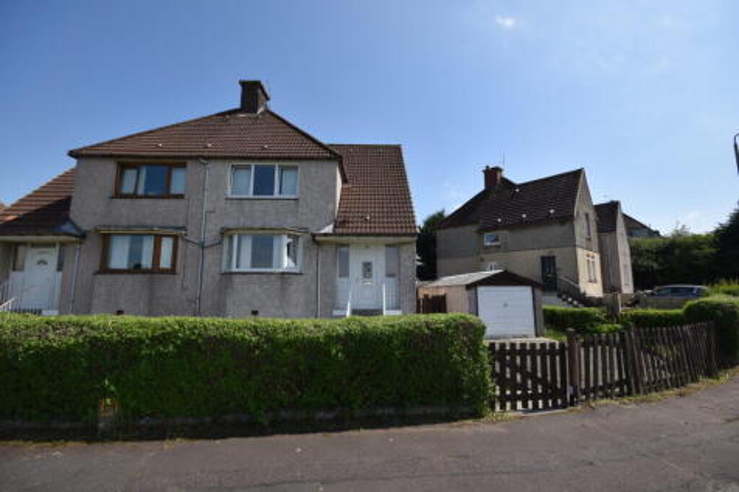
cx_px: 370
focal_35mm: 15
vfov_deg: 77.3
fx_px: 308
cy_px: 246
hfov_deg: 100.4
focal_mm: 10
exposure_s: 1/200
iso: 100
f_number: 8
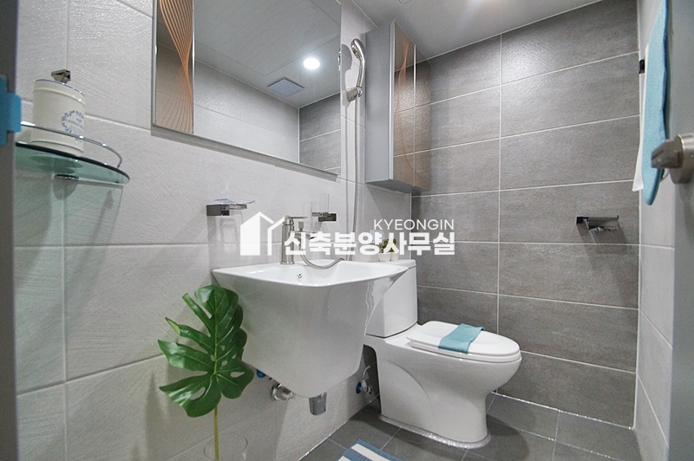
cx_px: 347
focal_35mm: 15
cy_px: 230
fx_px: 289
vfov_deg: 77.2
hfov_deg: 100.4
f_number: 4
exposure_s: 1/100
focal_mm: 10
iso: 1600
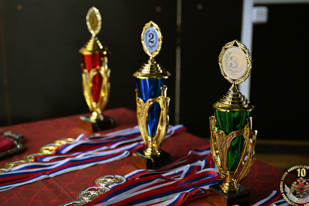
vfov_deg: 27.5
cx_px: 158
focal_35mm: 49
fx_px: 420
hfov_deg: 40.3
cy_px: 99
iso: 2500
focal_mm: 45
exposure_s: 1/100
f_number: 3.5
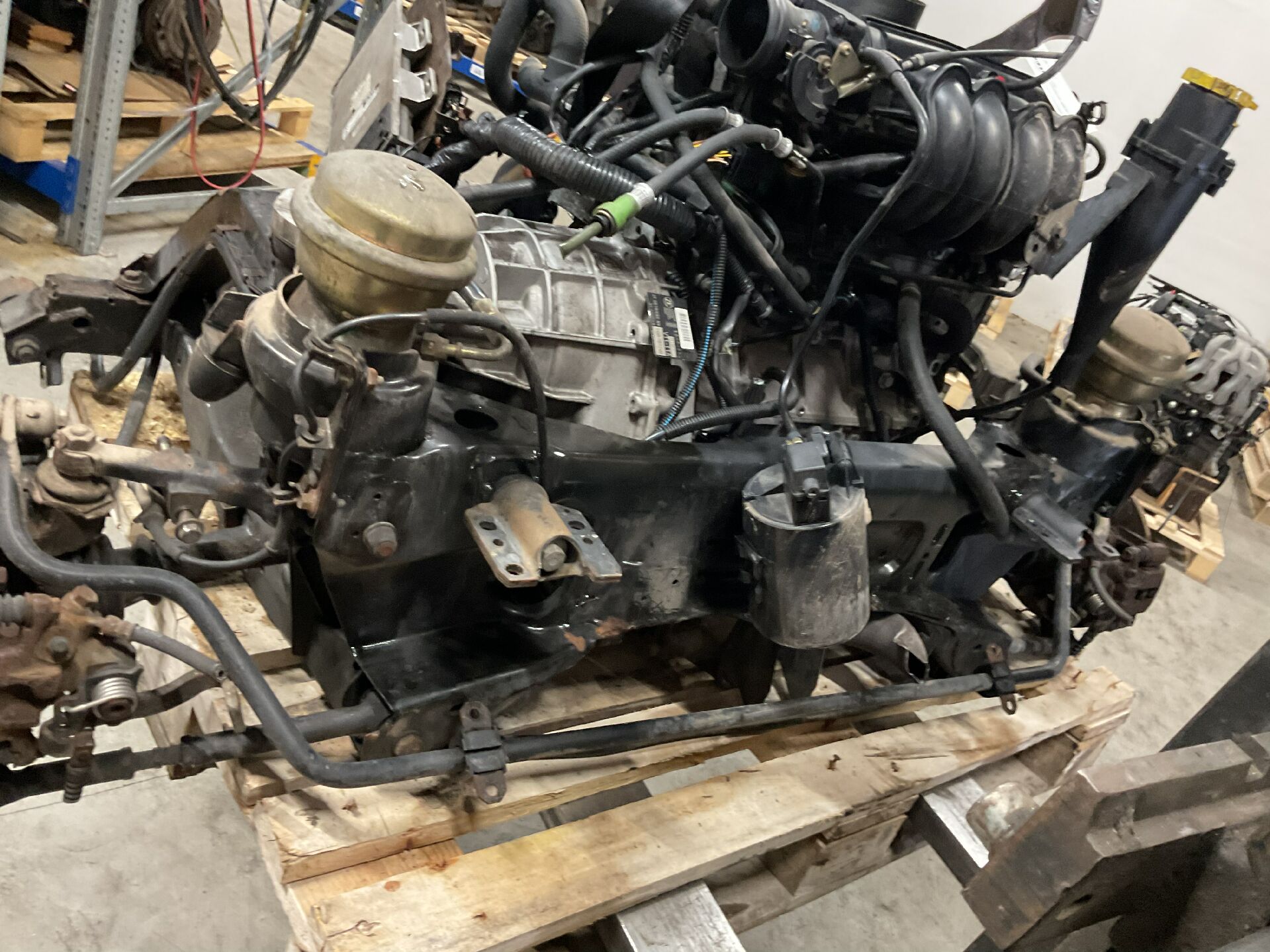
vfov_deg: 48.2
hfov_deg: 61.7
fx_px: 1064
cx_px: 635
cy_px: 476
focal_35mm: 29
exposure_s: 1/25
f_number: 1.8
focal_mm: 3
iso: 320
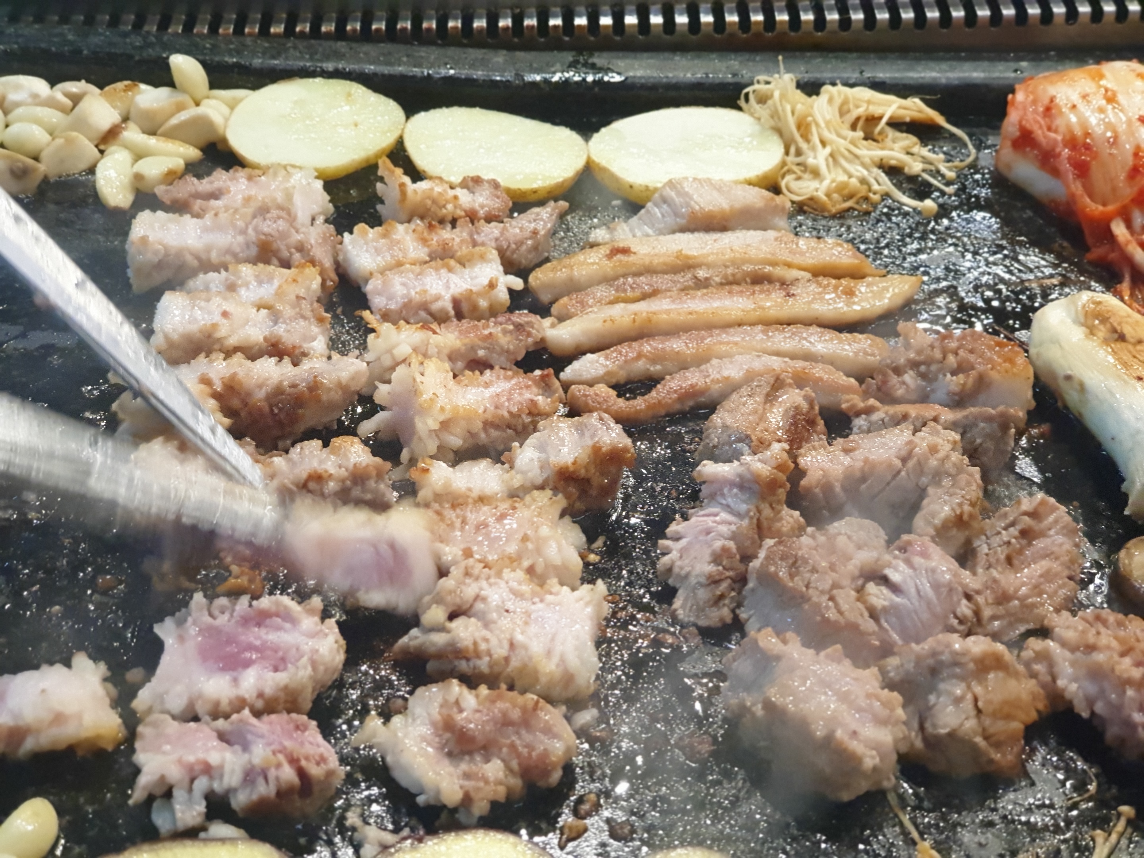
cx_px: 572
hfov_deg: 36.8
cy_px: 429
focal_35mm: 52
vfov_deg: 28.0
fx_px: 1719
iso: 400
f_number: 2.4
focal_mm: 6
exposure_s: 1/24
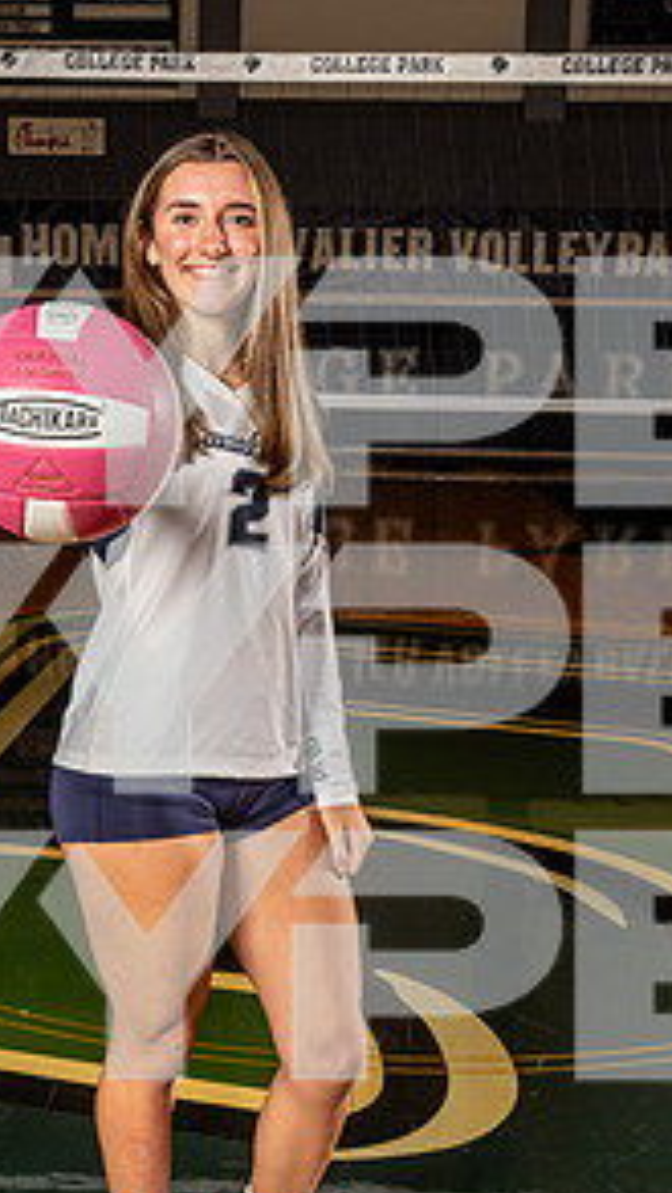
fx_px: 1677
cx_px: 253
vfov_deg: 39.1
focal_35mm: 53
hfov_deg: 22.6
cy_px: 672
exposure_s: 1/250
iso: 640
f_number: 11
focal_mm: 33
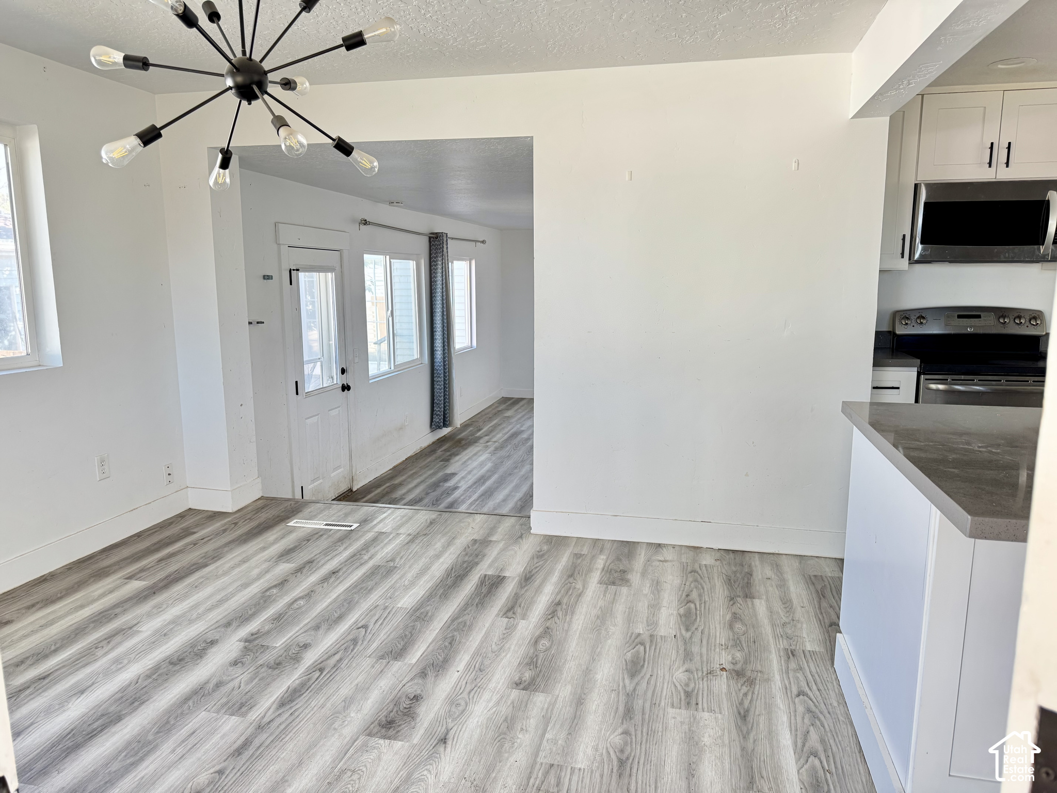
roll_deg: -0.6
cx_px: 528
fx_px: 733
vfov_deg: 56.8
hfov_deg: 71.6
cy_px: 396
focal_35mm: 24
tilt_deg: -10.4
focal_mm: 6.76
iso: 200
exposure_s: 1/117
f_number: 1.78
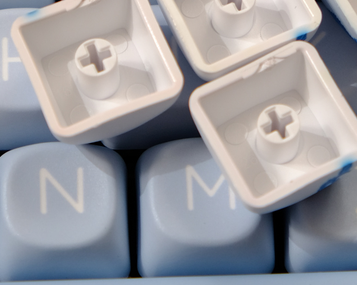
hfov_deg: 7.3
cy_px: 9
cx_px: 235
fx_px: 2810
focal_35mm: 266
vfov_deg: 5.8
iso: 200
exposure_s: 1/30
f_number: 4.5
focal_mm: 48.4
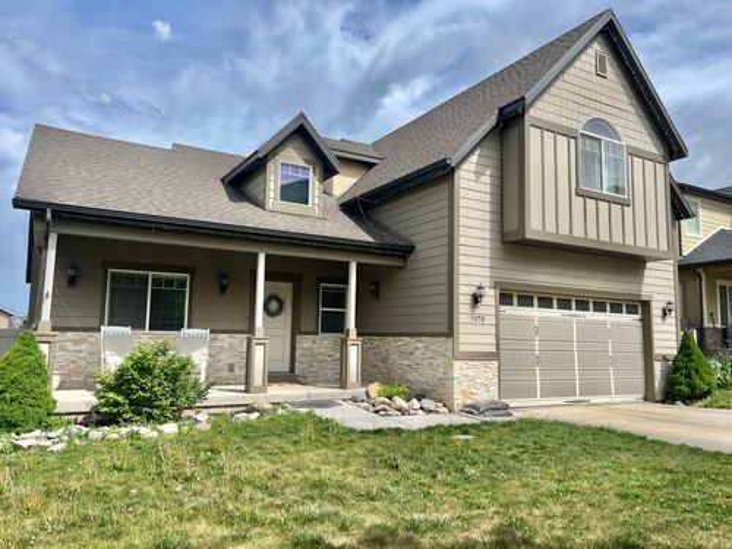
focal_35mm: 26
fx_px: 550
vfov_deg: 53.1
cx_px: 366
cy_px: 274
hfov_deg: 67.3
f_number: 1.6
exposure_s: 1/4484
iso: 50
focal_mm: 5.1
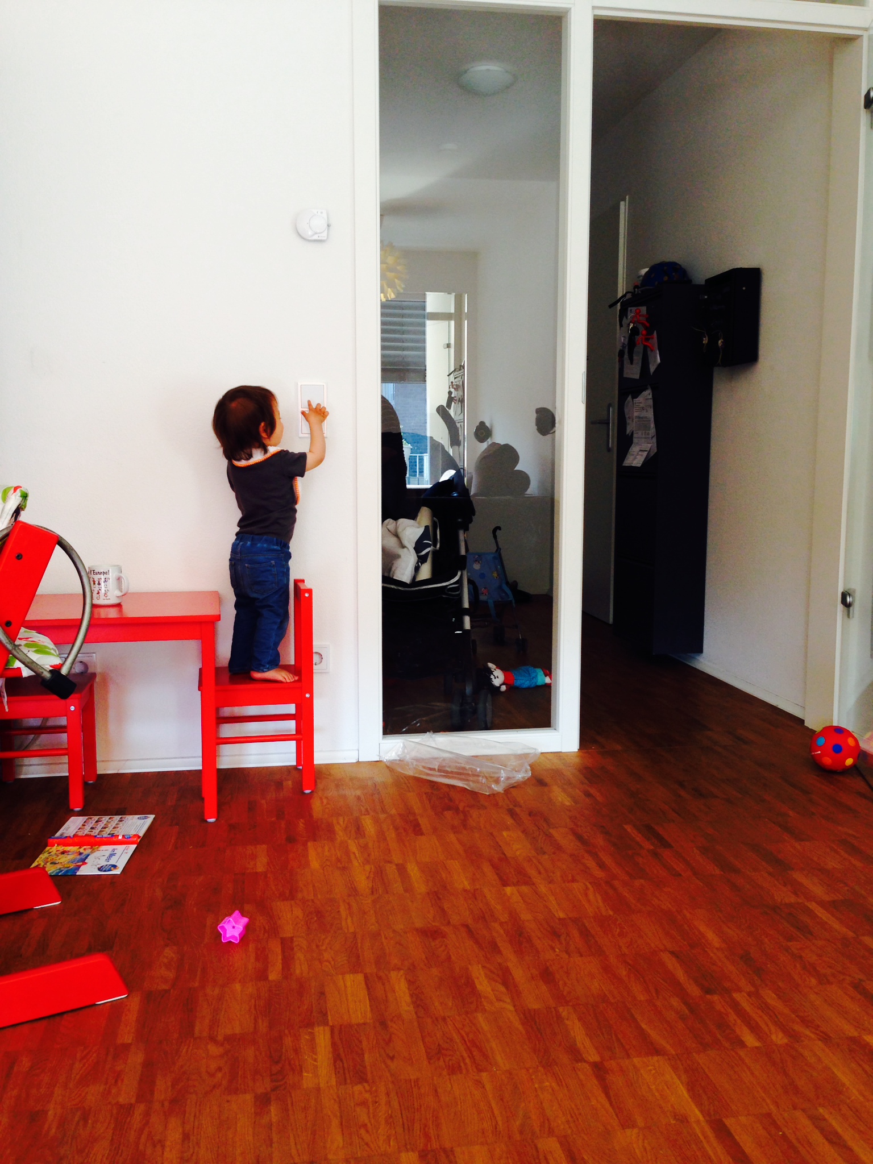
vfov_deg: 55.4
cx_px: 436
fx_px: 1110
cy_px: 582
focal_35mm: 33
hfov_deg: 42.9
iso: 64
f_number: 2.4
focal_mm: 4.12
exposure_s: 1/40
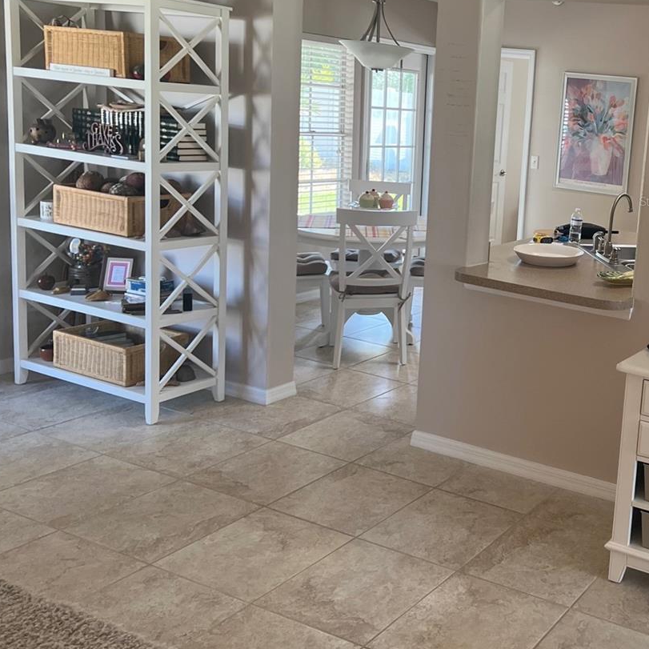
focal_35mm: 34
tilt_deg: -8.4
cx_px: 336
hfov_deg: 48.4
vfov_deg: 47.4
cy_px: 201
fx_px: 721
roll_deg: -2.7
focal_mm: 5.7
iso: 125
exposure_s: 1/120
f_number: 1.5
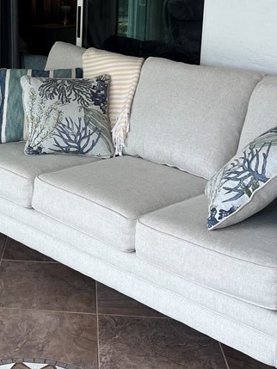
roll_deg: -0.1
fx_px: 661
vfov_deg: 31.0
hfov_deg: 22.4
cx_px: -22
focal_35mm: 62
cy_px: 127
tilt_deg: -13.3
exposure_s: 1/332
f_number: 1.6
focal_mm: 5.1
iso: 50
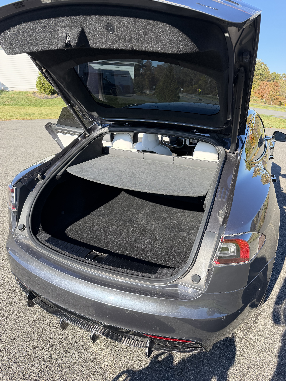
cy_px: 190
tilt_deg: -20.6
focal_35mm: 24
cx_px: 143
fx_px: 264
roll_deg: -2.5
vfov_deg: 71.6
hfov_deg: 56.8
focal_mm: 6.76
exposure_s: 1/1314
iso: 100
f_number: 1.78
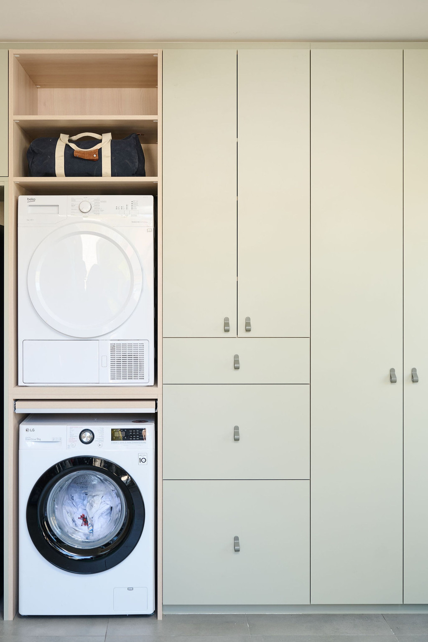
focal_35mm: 36
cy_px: 321
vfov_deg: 53.1
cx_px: 214
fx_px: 642
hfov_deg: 36.9
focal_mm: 36
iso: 160
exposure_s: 1/60
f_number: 4
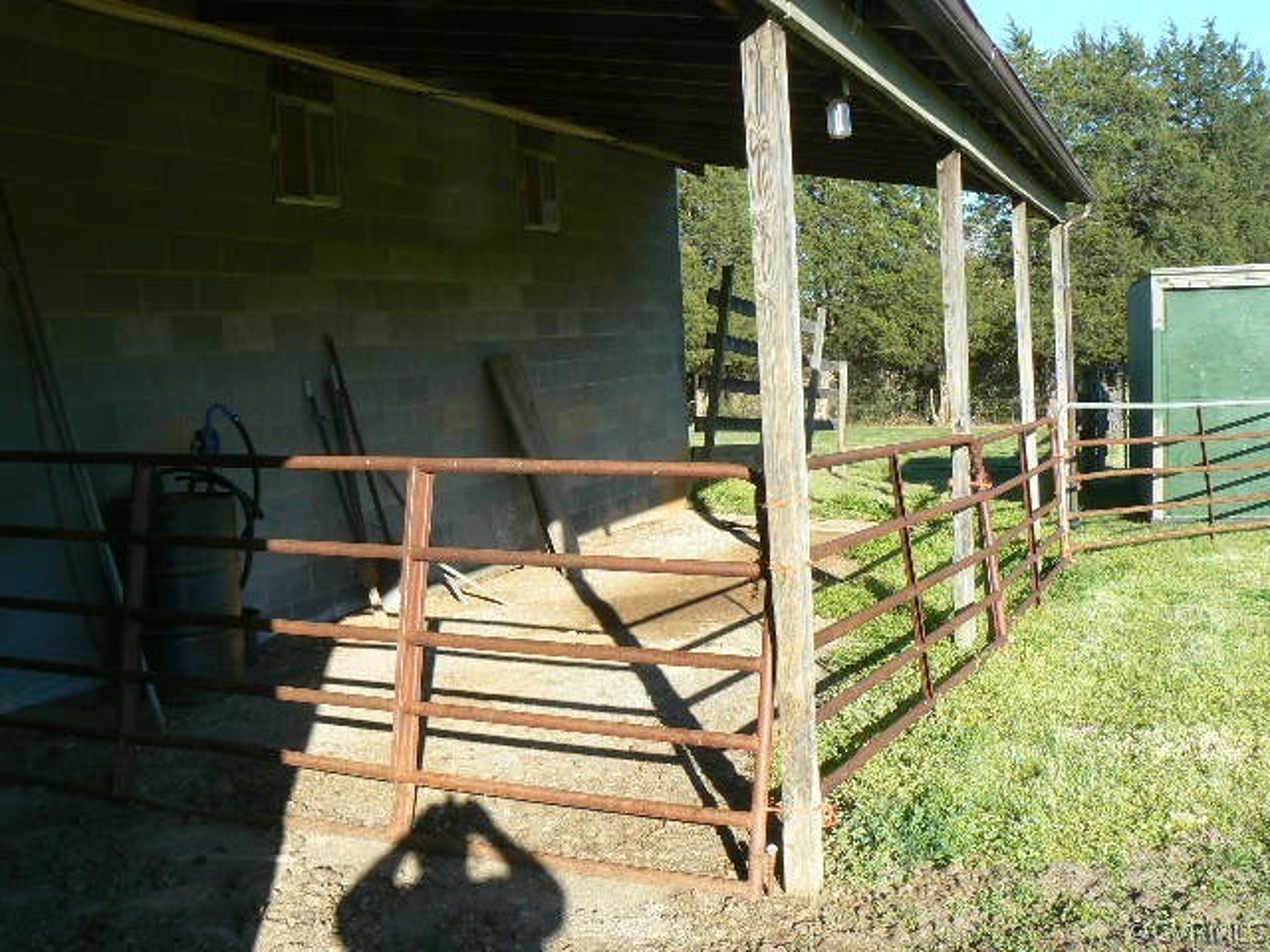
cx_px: 635
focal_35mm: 36
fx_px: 1321
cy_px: 476
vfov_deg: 39.7
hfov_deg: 51.4
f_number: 5.6
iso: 80
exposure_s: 1/160
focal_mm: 6
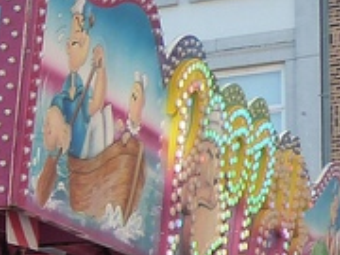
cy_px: 402
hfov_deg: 10.8
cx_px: -417
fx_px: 1581
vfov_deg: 9.0
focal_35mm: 161
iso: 160
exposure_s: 1/250
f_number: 4
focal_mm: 5.1
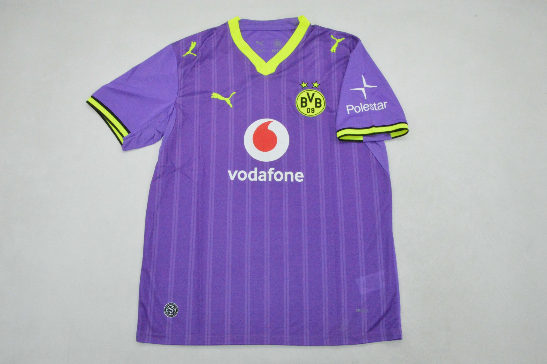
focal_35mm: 32
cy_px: 182
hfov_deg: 59.5
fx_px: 478
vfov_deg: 41.6
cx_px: 274
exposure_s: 1/200
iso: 6400
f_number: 25
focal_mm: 21
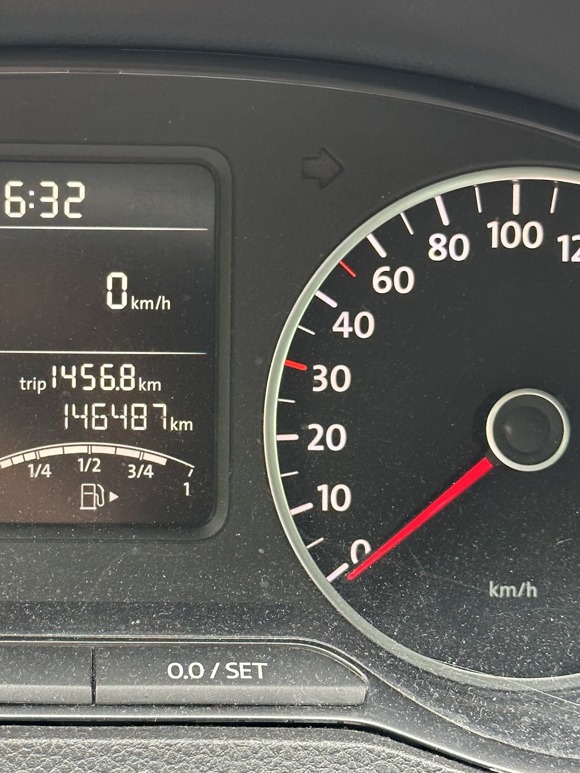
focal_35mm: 86
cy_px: 393
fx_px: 1921
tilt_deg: -20.1
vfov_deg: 22.8
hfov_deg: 17.0
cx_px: 110
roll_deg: -0.2
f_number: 1.78
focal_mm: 6.86
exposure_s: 1/60
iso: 160
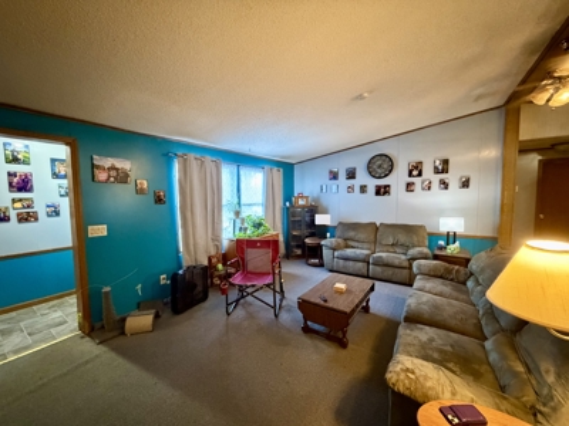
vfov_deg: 85.7
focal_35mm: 14
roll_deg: +0.6
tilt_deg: -4.7
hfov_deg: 102.1
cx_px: 284
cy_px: 213
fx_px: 230
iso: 2000
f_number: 2.2
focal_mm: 2.22
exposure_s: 1/30
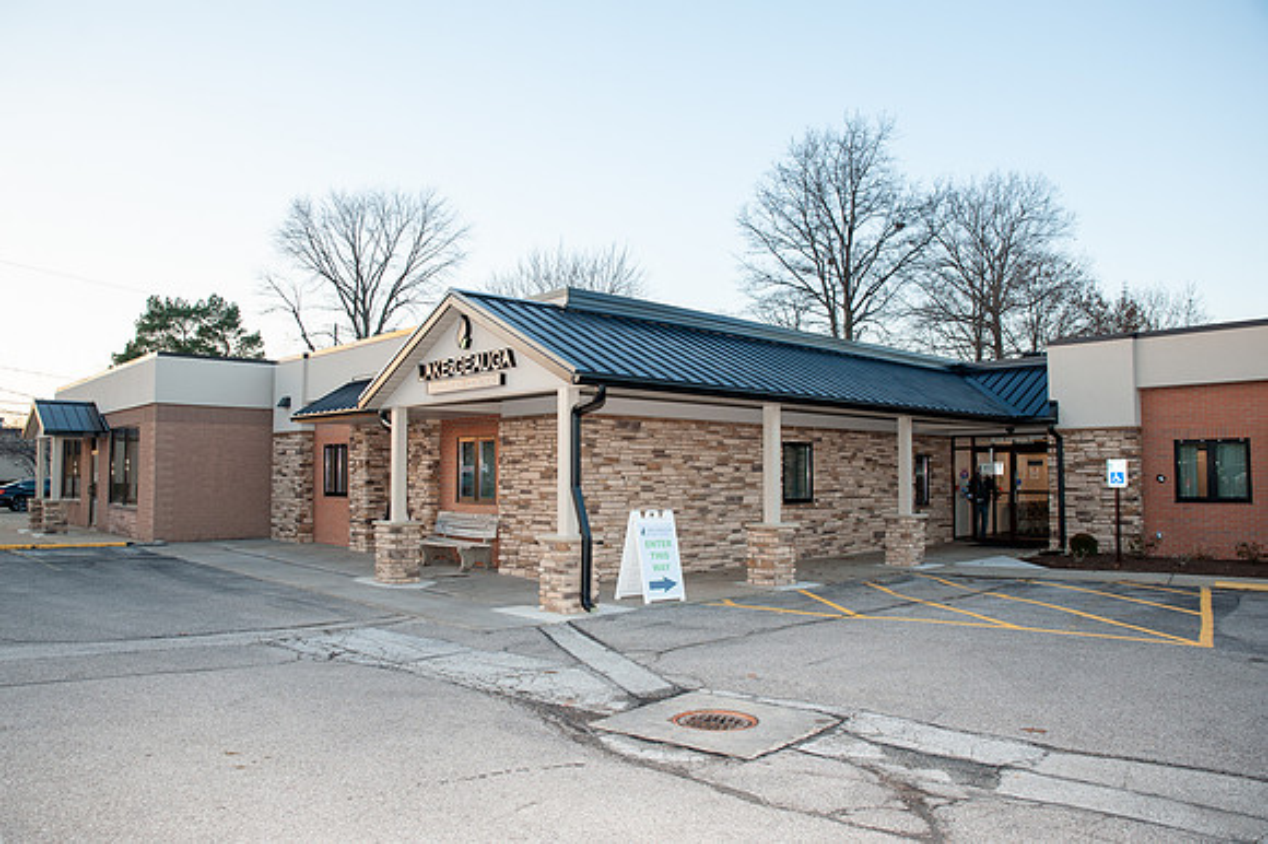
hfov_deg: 71.5
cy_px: 425
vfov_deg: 51.2
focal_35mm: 25
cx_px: 622
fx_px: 881
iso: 400
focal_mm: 24
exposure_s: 1/250
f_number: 5
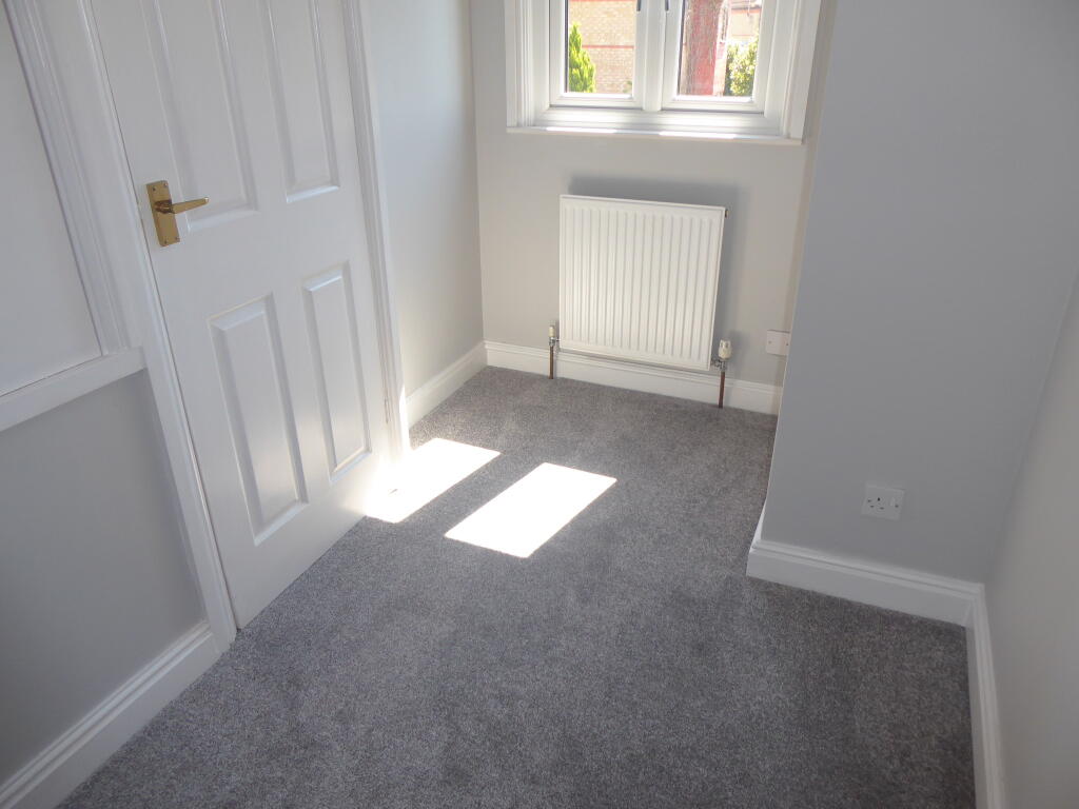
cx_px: 540
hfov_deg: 71.6
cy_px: 404
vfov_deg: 56.8
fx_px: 748
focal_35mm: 24
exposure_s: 1/60
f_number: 3.3
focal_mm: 4.3
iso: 100
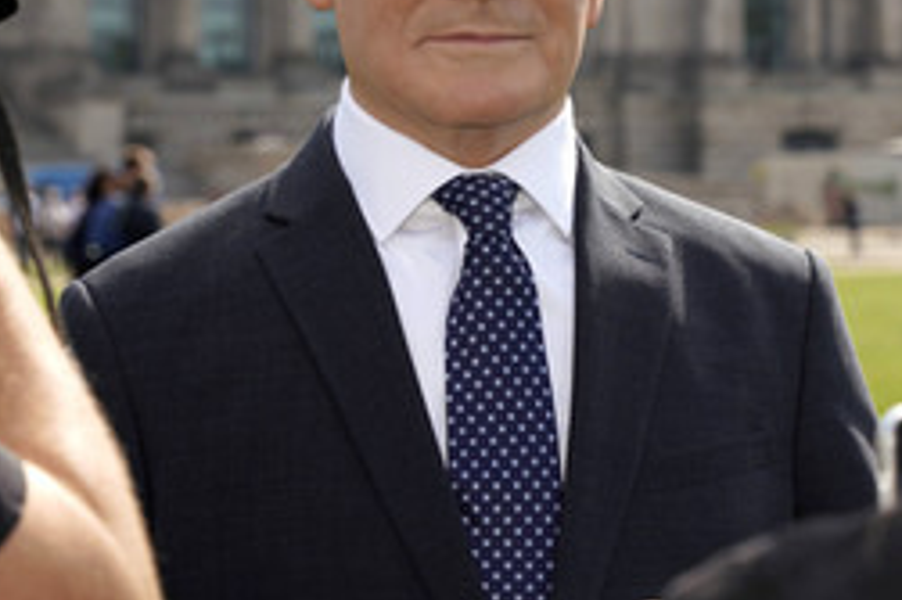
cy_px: 79
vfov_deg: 10.4
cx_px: 437
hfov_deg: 15.7
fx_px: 3280
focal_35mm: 131
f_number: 6.3
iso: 100
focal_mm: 73
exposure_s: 1/320
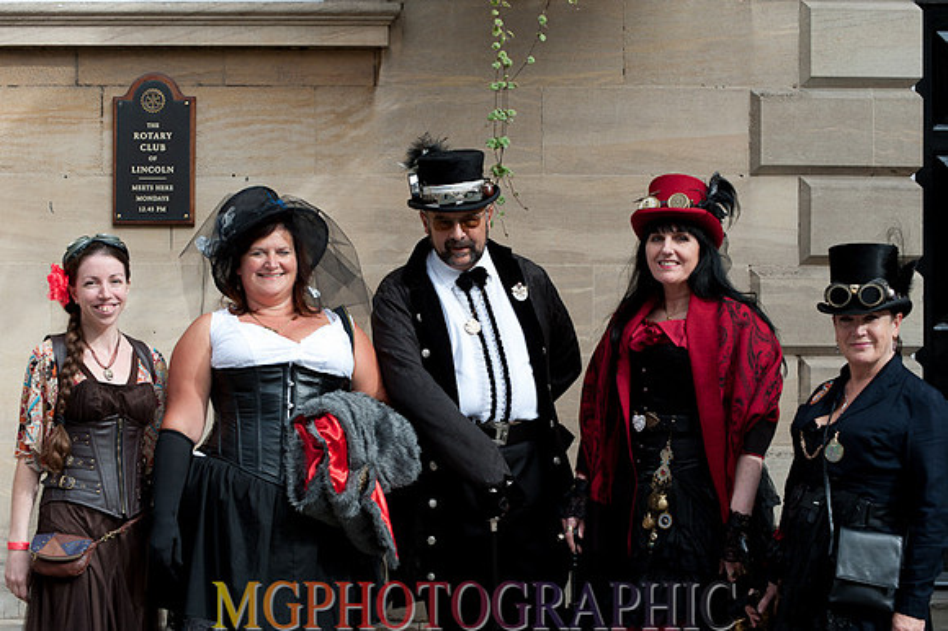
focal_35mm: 70
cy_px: 316
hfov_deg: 28.9
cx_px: 474
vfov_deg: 19.4
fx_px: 1842
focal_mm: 70
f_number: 8
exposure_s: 1/250
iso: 200
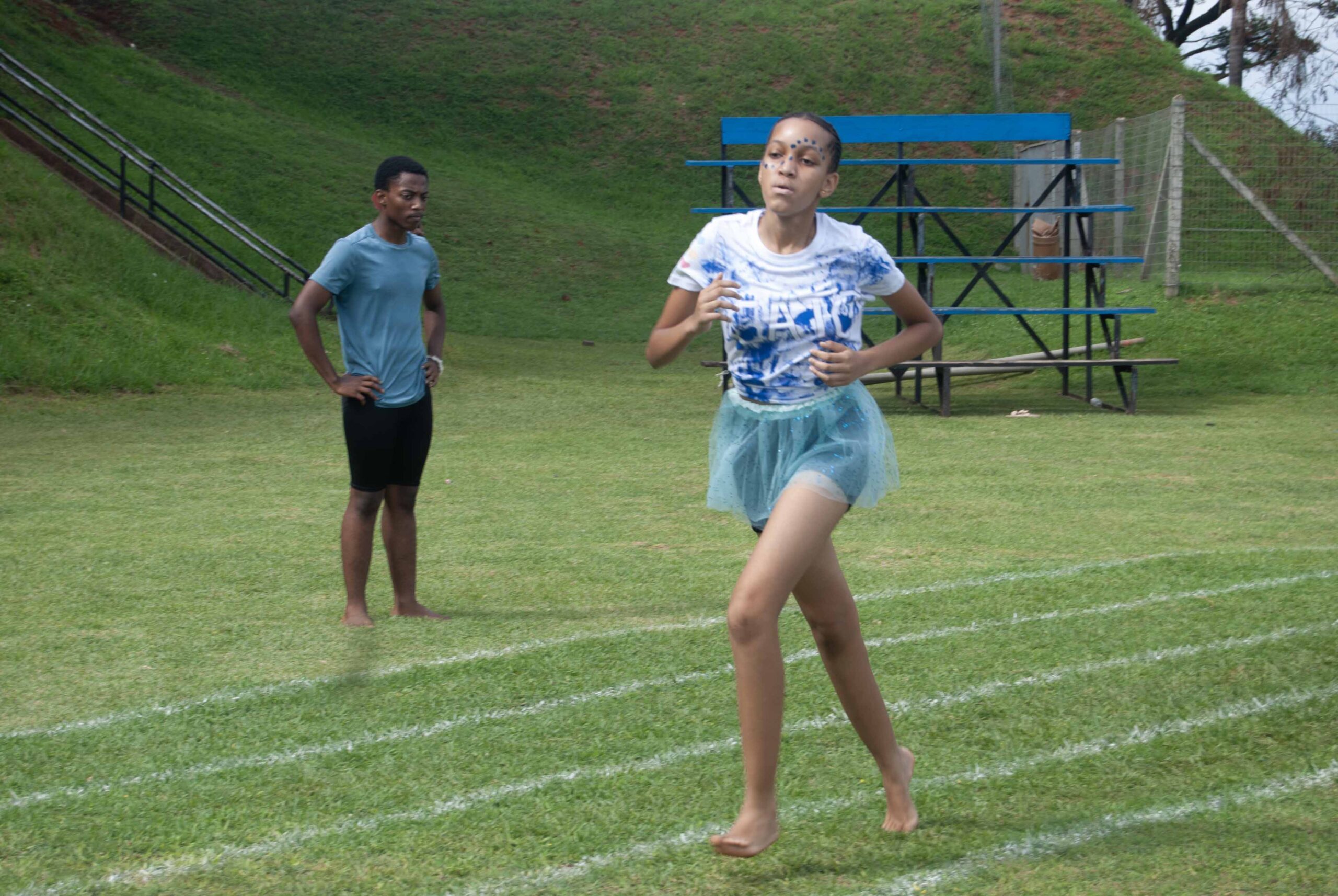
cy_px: 448
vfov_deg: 16.6
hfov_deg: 24.6
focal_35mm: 82
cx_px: 669
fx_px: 3070
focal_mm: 55
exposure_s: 1/200
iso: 100
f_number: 7.1
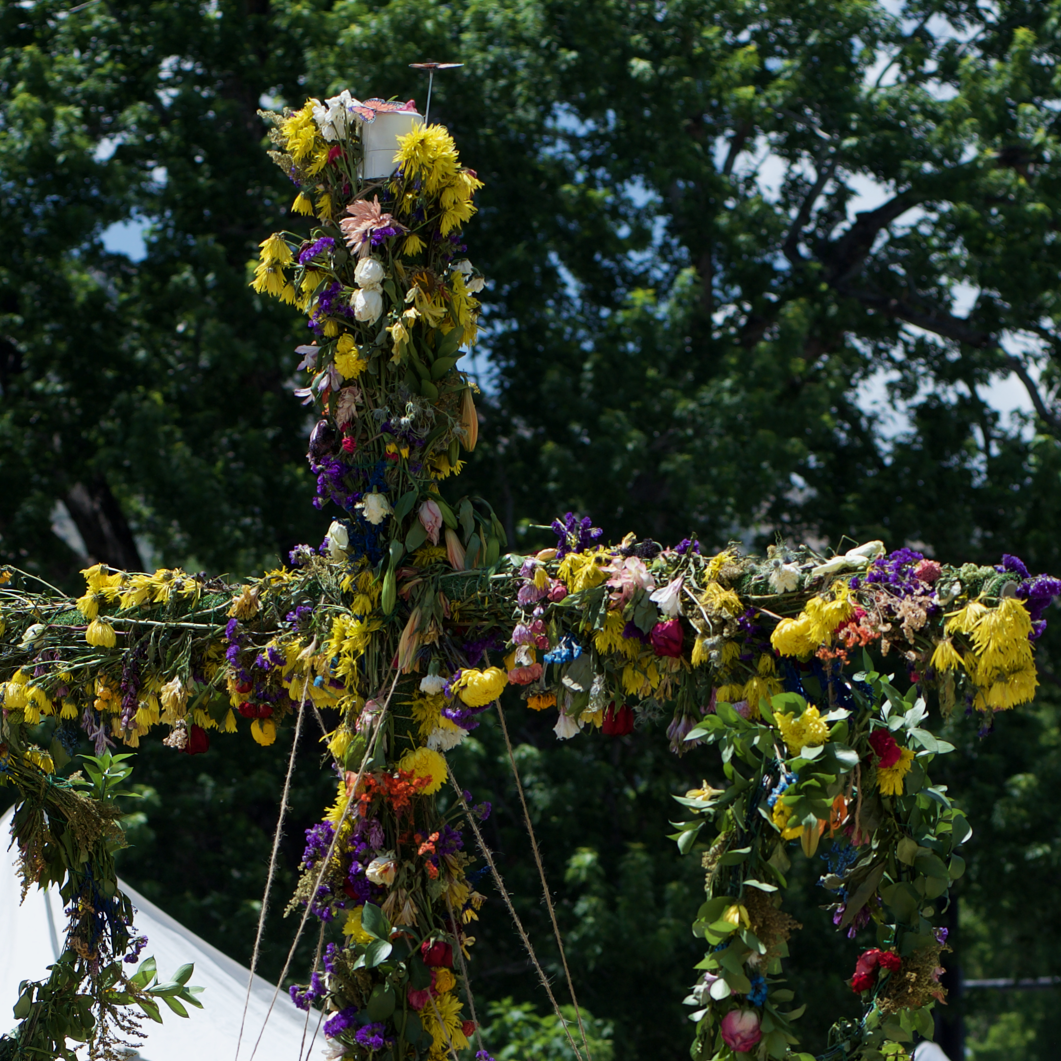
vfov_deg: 9.3
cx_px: 421
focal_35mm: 185
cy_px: 1367
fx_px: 6415
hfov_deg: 9.5
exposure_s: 1/1000
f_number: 6.3
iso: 200
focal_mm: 80
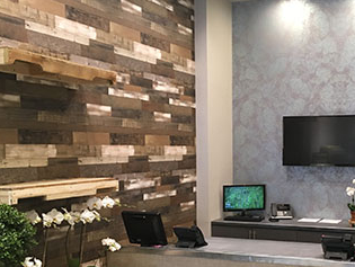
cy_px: 179
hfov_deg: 37.8
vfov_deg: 29.5
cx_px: 270
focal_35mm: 49
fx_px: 503
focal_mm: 4.15
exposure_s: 1/30
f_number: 2.2
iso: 125
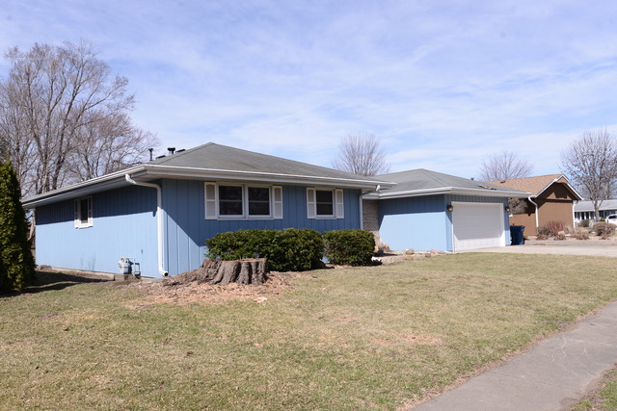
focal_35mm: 27
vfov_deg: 48.0
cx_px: 308
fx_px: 463
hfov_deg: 67.4
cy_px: 206
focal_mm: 27
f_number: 8
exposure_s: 1/640
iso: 250
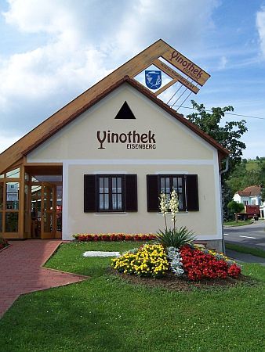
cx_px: 132
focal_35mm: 34
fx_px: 347
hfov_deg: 41.8
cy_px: 176
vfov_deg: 53.9
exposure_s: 1/350
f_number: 5.6
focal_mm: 5.6
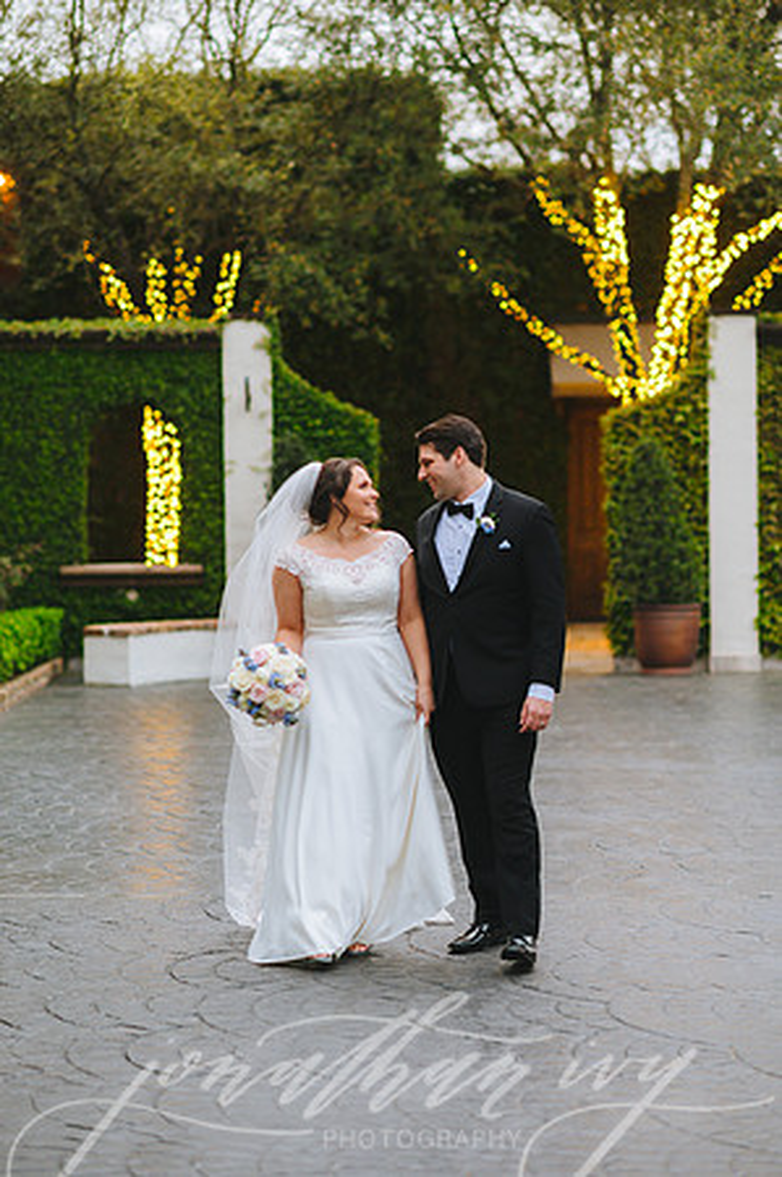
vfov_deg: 23.9
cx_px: 391
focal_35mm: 85
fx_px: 2776
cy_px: 588
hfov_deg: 16.0
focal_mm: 85
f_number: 2
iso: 640
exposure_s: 1/200
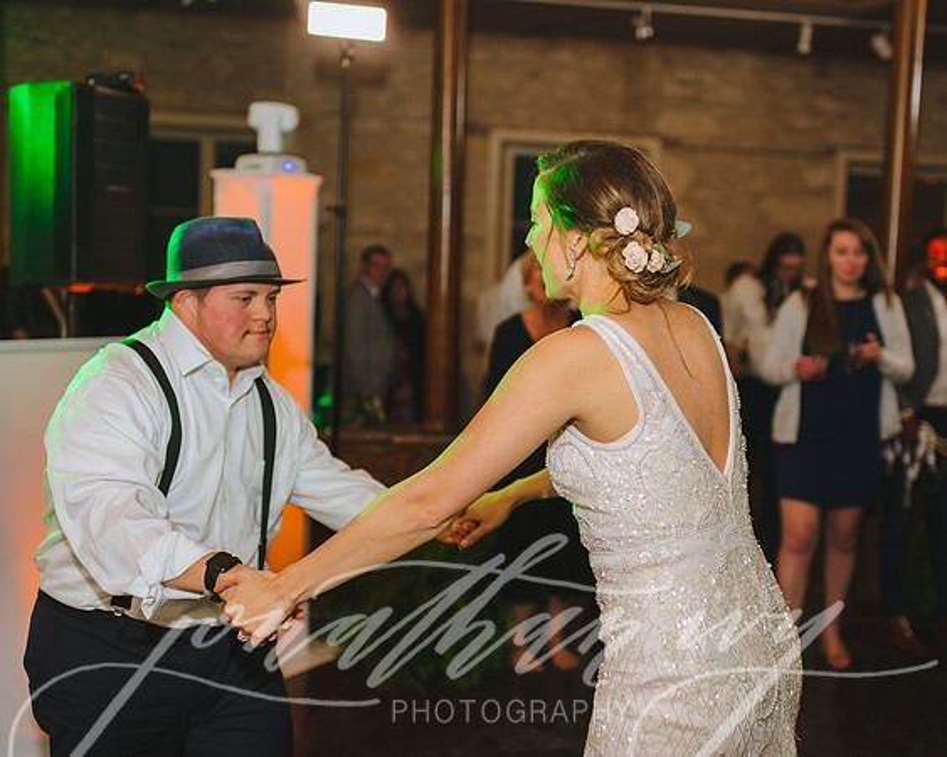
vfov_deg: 37.3
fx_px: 1120
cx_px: 572
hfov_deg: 45.6
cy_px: 377
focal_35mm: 40
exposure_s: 1/200
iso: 640
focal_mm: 35
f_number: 2
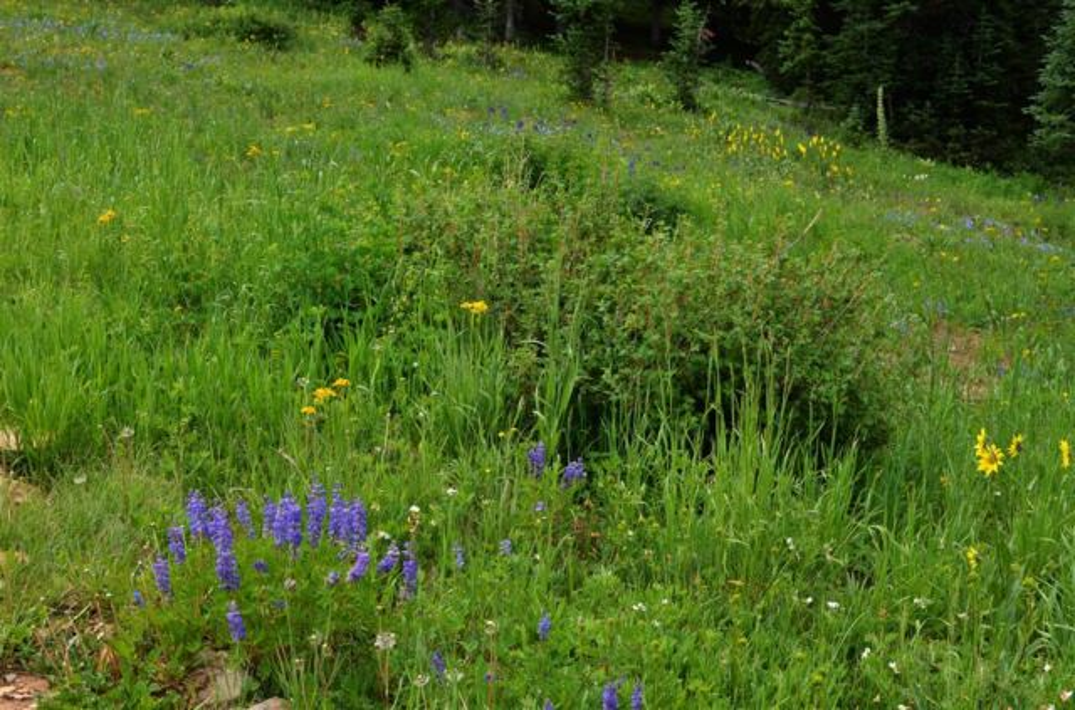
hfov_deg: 37.9
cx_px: 538
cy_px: 355
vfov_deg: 25.6
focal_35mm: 52
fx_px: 1563
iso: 100
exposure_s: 1/160
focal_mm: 35
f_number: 6.3
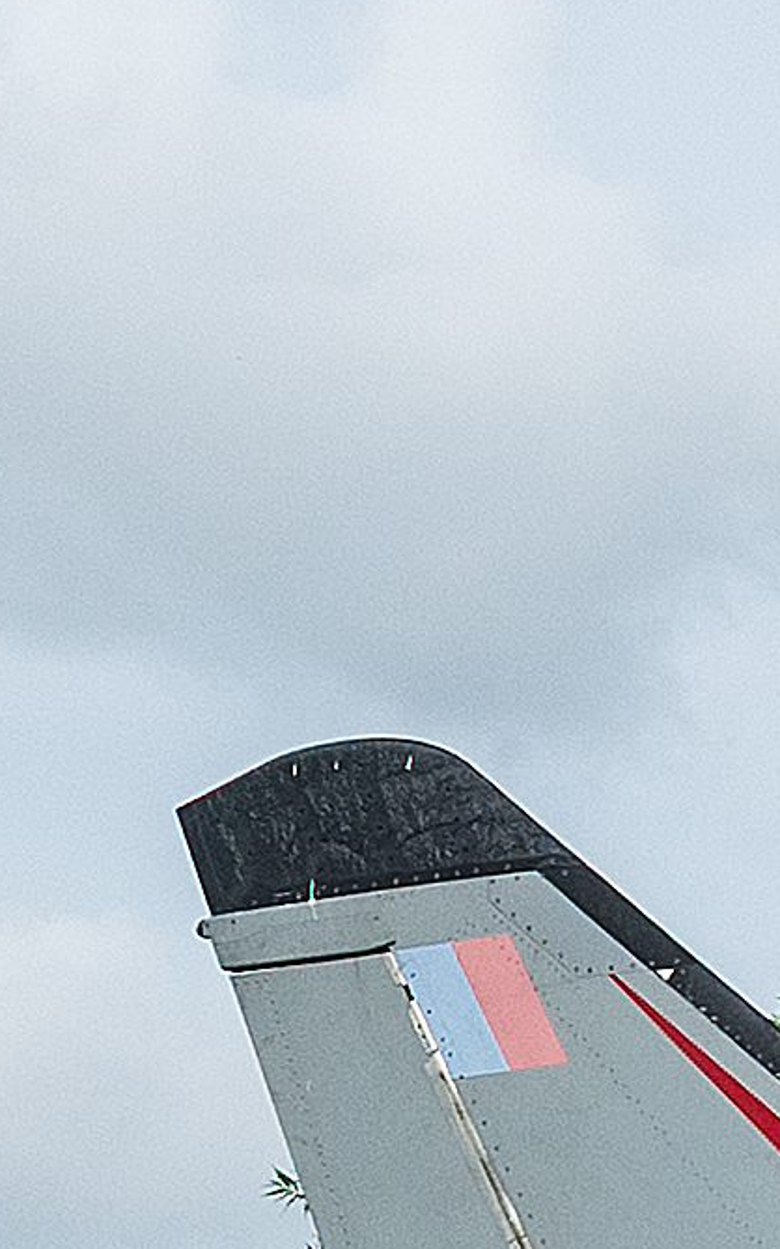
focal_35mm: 345
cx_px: 3217
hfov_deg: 3.6
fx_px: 11737
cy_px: 1953
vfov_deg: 6.0
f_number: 8
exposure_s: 1/500
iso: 200
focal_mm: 28
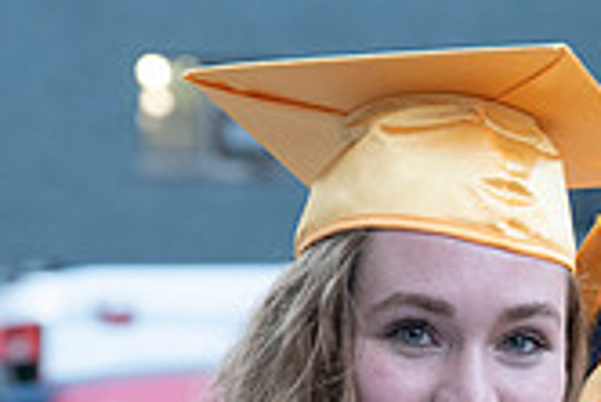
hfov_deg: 8.3
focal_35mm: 245
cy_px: 596
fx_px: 4094
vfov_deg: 5.6
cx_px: 702
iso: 2200
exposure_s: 1/80
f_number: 4
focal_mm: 70
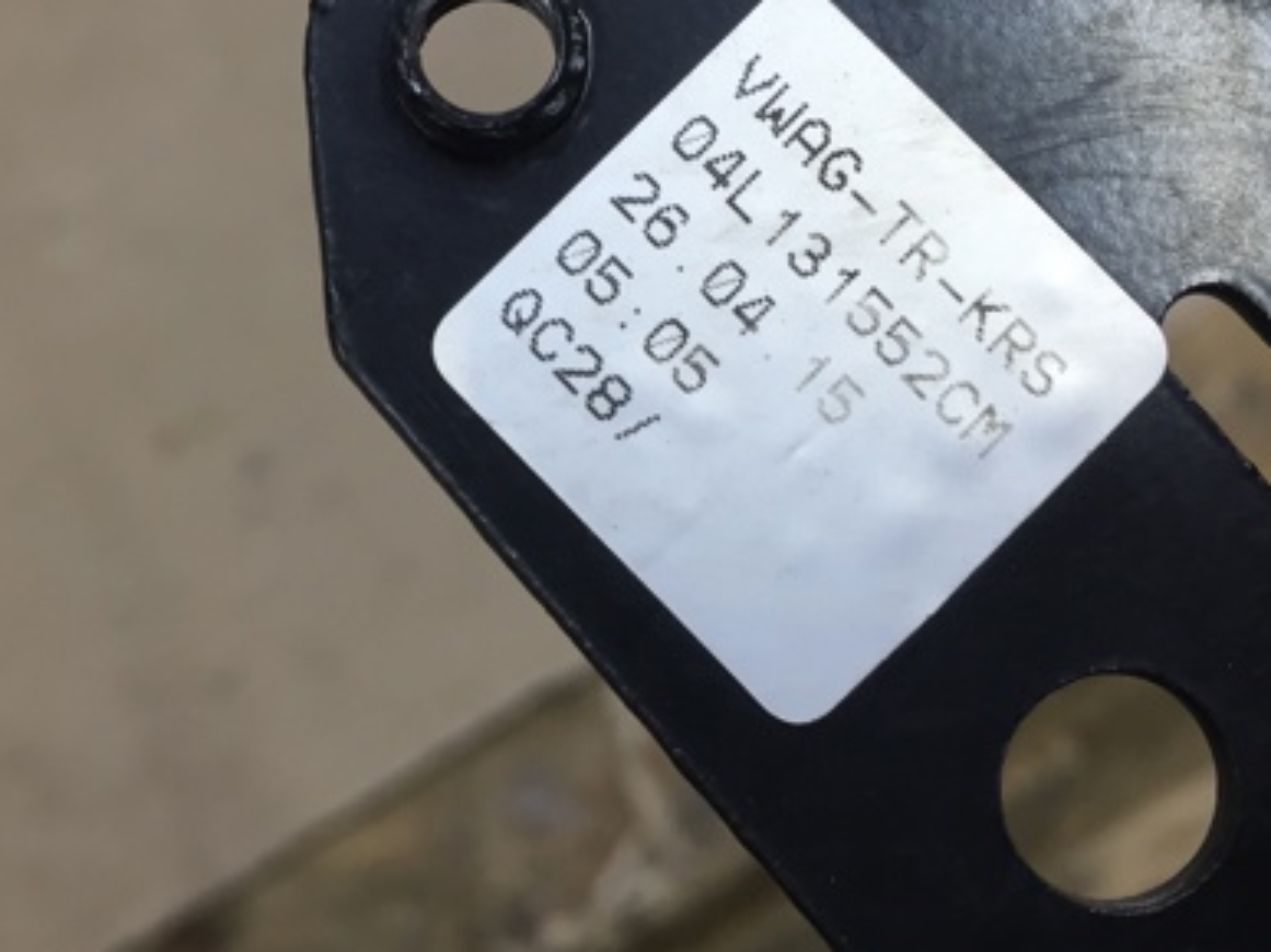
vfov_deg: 30.2
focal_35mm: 48
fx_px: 1762
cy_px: 371
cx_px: 512
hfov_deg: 39.5
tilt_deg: -48.9
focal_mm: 4.15
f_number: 2.2
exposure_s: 1/33
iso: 32
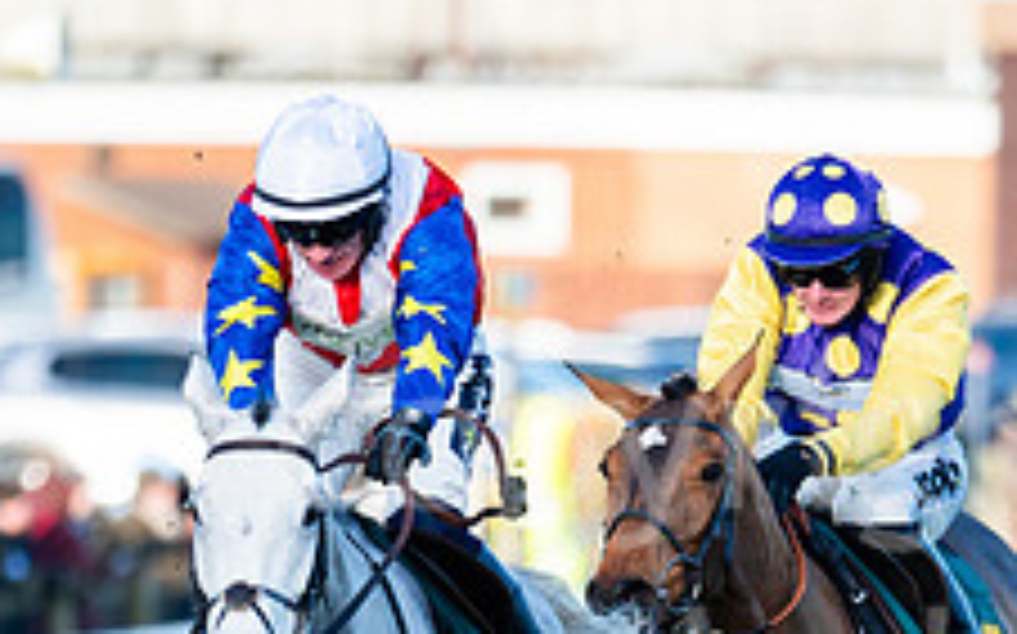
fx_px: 34850
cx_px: 874
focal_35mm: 1258
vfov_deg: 1.0
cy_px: 862
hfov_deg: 1.7
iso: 800
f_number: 4.5
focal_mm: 400
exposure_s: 1/3200
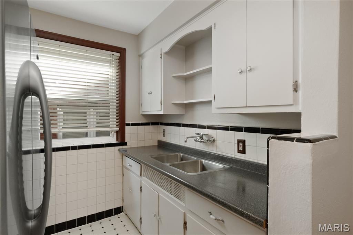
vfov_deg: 67.3
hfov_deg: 90.0
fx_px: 176
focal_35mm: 18
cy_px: 118
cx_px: 176
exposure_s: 1/15
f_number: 8
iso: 400
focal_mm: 9
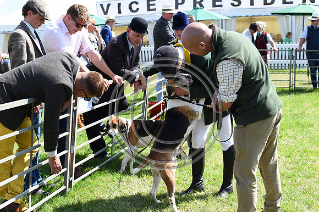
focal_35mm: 50
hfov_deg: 39.6
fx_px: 443
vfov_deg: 27.0
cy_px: 106
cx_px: 160
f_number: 5.6
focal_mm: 50
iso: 400
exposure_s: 1/1250
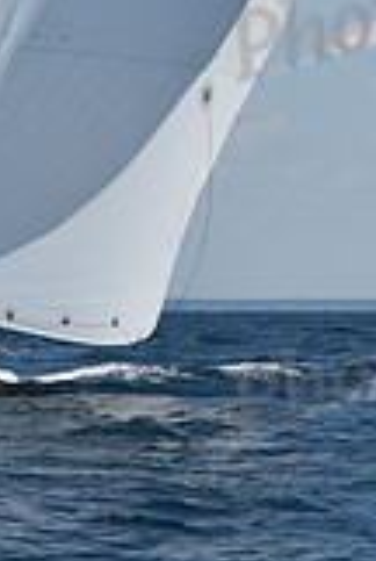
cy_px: -139
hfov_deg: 3.8
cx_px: 50
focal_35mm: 360
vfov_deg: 5.7
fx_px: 5615
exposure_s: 1/1000
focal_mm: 100
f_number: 9
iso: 200
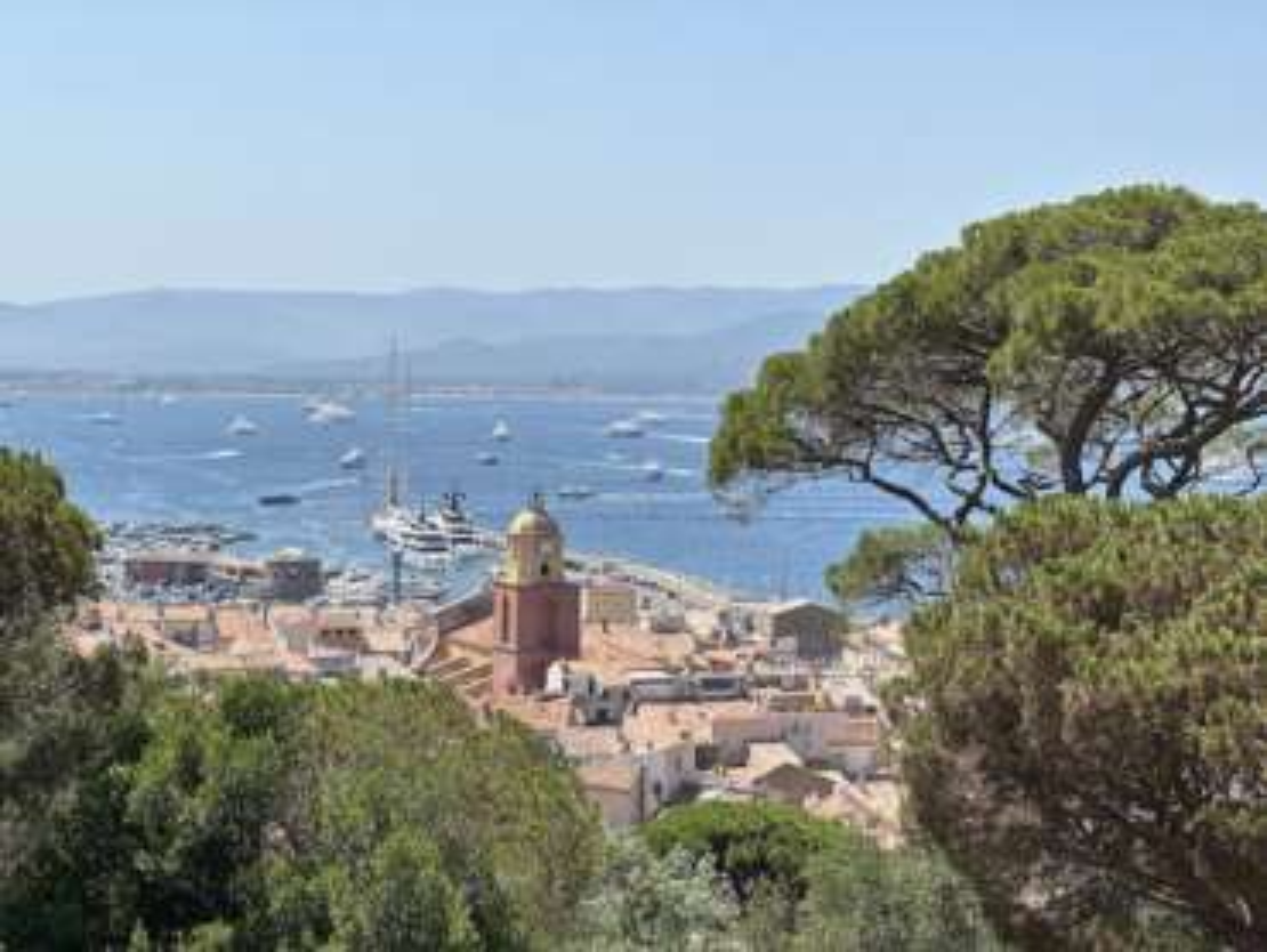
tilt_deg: -2.4
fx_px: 2820
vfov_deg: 19.2
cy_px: 476
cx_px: 634
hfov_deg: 25.3
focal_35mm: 77
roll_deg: -0.5
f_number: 2.8
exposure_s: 1/494
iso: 32
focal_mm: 9
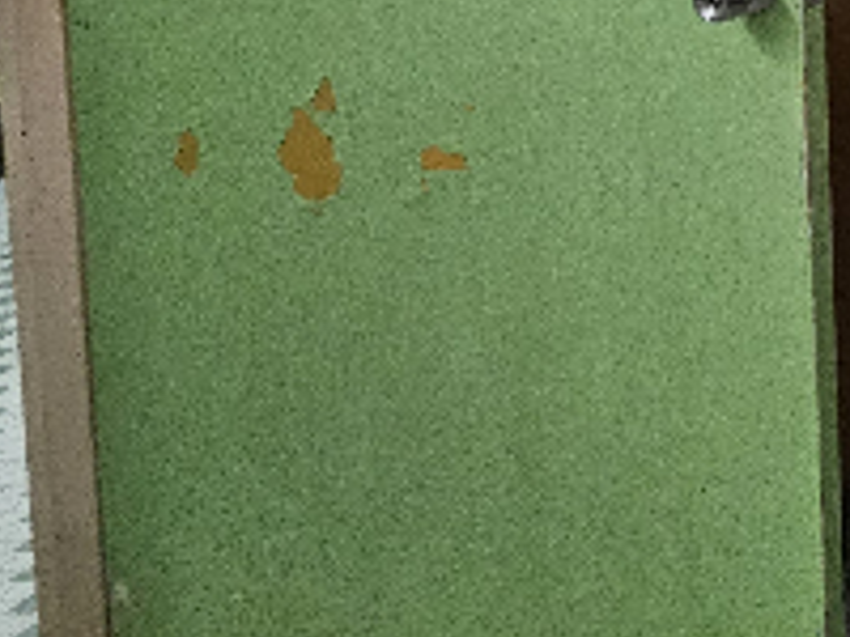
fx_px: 1277
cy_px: -306
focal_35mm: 52
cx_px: 1475
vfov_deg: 23.0
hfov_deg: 23.0
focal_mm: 2.2
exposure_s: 1/33.3
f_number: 2.2
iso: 500
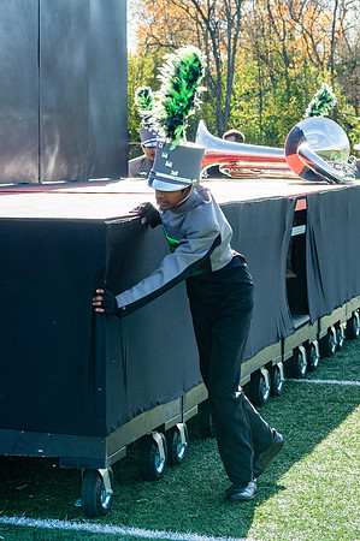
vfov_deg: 17.0
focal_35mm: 121
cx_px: 275
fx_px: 1817
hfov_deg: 11.3
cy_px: 244
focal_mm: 70
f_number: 9
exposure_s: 1/640
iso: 400
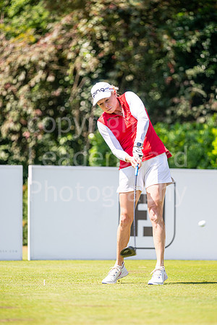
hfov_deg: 4.6
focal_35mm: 300
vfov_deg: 6.9
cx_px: 108
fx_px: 2712
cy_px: 162
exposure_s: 1/1250
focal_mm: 300
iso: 200
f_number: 4.5
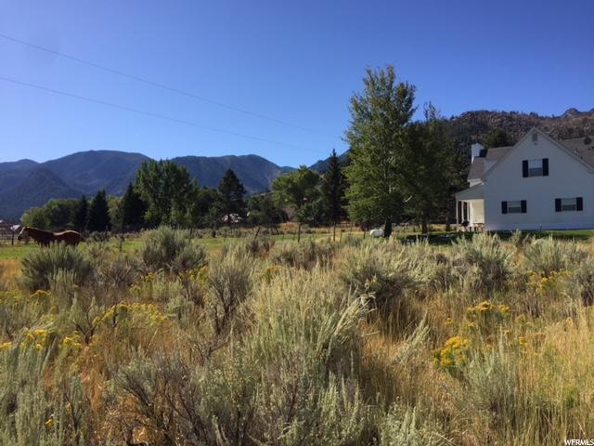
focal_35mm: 29
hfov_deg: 61.7
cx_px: 297
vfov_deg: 48.2
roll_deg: -1.7
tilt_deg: +3.5
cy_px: 223
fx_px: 498
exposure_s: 1/1799
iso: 32
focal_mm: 4.15
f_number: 2.2
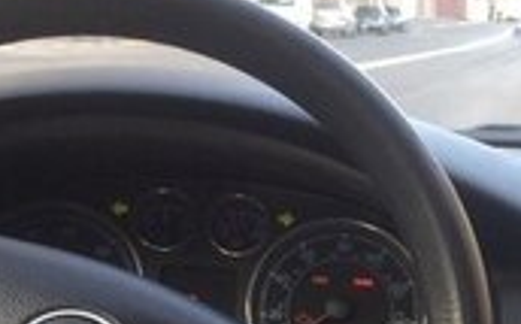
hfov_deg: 16.9
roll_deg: -3.1
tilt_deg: -17.1
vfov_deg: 10.5
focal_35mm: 118
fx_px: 1673
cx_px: 630
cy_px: 556
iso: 32
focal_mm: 4.15
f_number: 2.2
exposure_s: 1/50
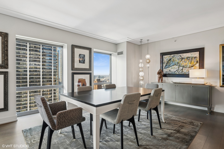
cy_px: 74
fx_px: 112
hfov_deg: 90.0
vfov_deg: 67.3
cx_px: 112
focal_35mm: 18
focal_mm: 18
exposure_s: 1/20
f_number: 9.5
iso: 200
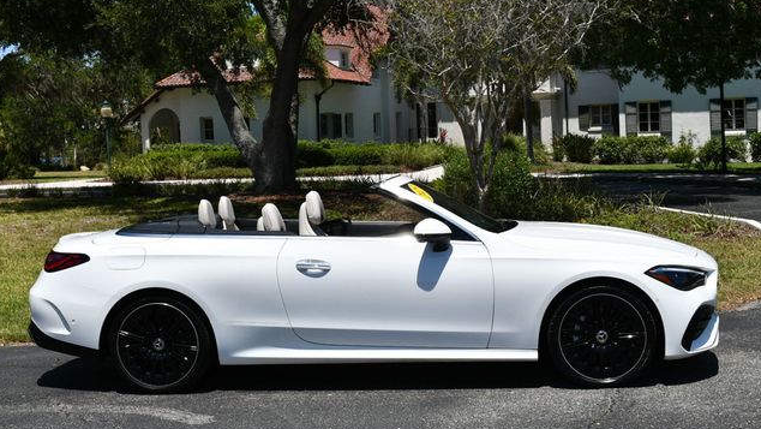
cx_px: 380
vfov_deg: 21.8
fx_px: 1110
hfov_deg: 37.8
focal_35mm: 55
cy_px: 183
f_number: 9
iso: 100
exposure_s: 1/320
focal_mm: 26
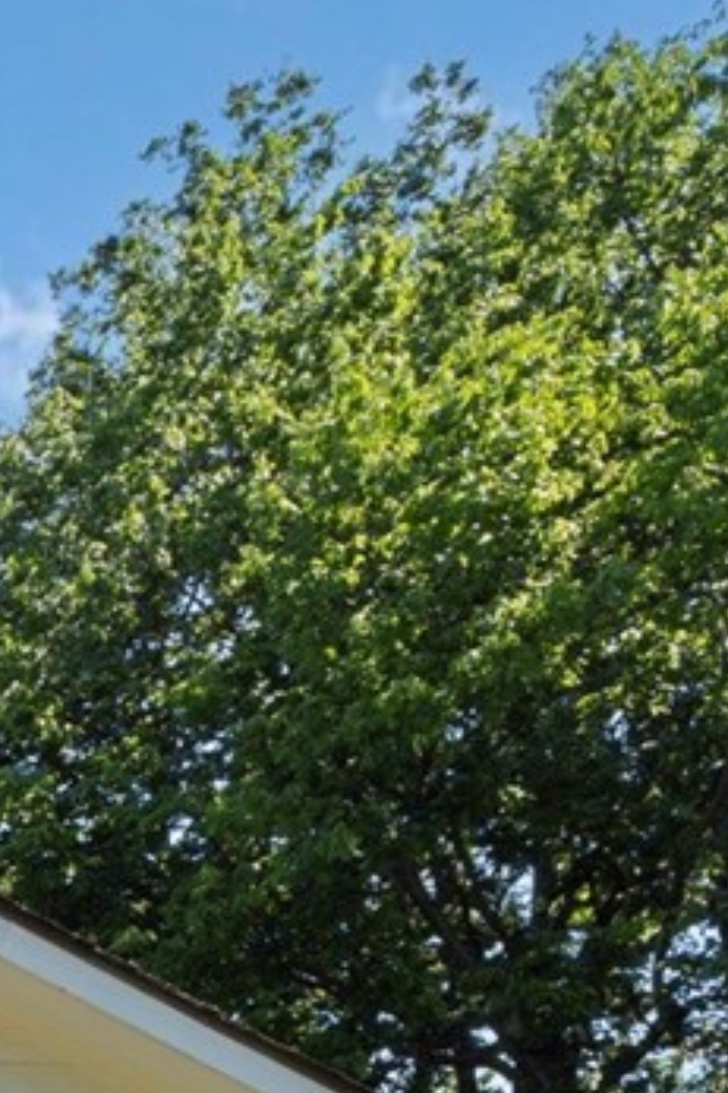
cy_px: 2005
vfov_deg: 17.4
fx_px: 2854
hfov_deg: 9.4
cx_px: -1781
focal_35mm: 94
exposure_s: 1/320
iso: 200
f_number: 8
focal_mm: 16
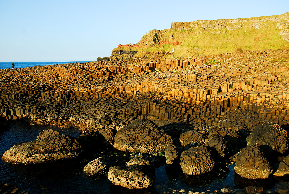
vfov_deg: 40.1
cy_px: 97
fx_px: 265
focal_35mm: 33
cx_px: 144
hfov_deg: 57.2
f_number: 5.6
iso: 100
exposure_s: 1/125
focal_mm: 22
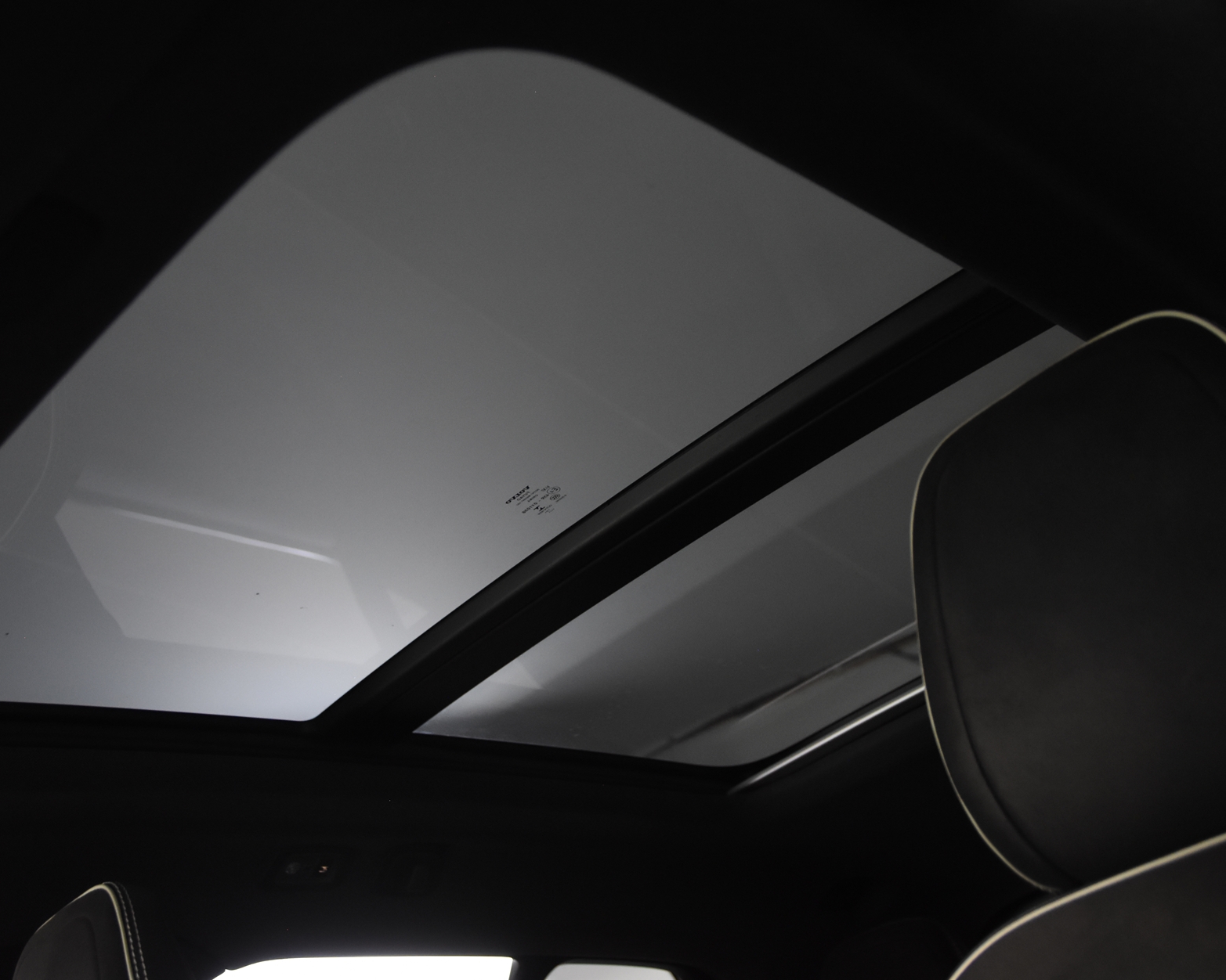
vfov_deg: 39.2
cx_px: 637
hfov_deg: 47.9
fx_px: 1379
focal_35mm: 38
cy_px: 481
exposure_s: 1/50
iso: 1600
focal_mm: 22
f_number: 3.5
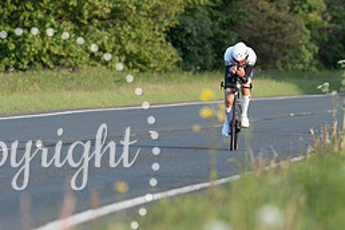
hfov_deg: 3.7
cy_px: 63
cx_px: 241
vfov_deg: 2.5
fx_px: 5328
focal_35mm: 556
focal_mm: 200
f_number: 3.5
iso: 500
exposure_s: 1/1000
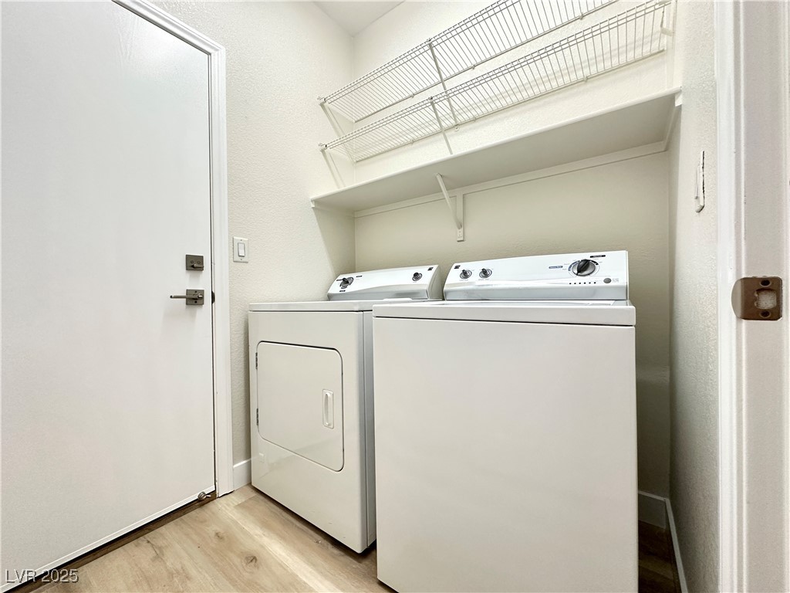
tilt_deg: -0.2
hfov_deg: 102.1
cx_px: 395
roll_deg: +0.9
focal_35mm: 14
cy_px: 296
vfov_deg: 85.7
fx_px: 320
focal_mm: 2.22
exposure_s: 1/120
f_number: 2.2
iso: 250
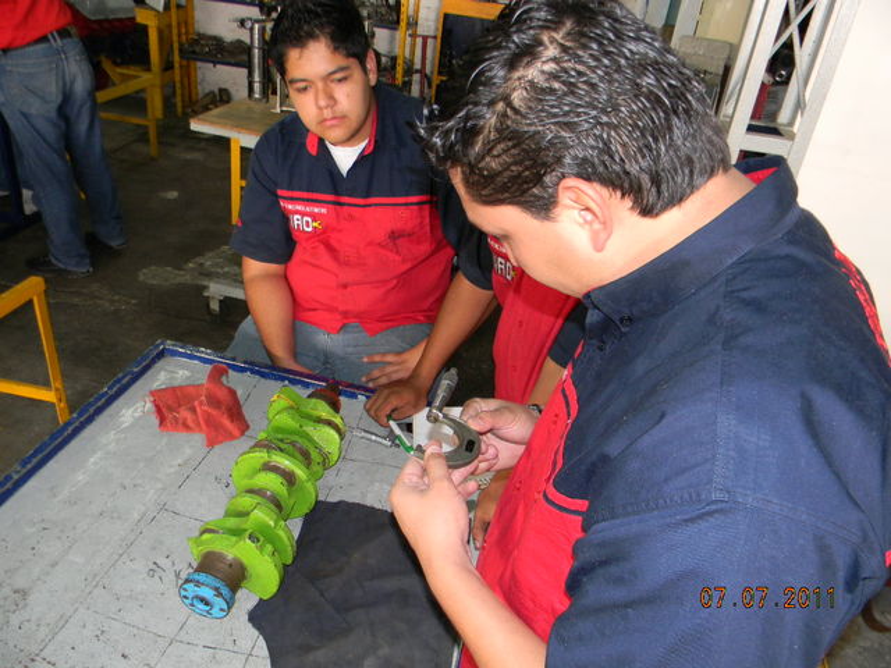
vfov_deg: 49.7
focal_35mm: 28
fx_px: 721
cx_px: 446
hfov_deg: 63.4
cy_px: 334
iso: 200
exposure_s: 1/26
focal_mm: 5
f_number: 3.5
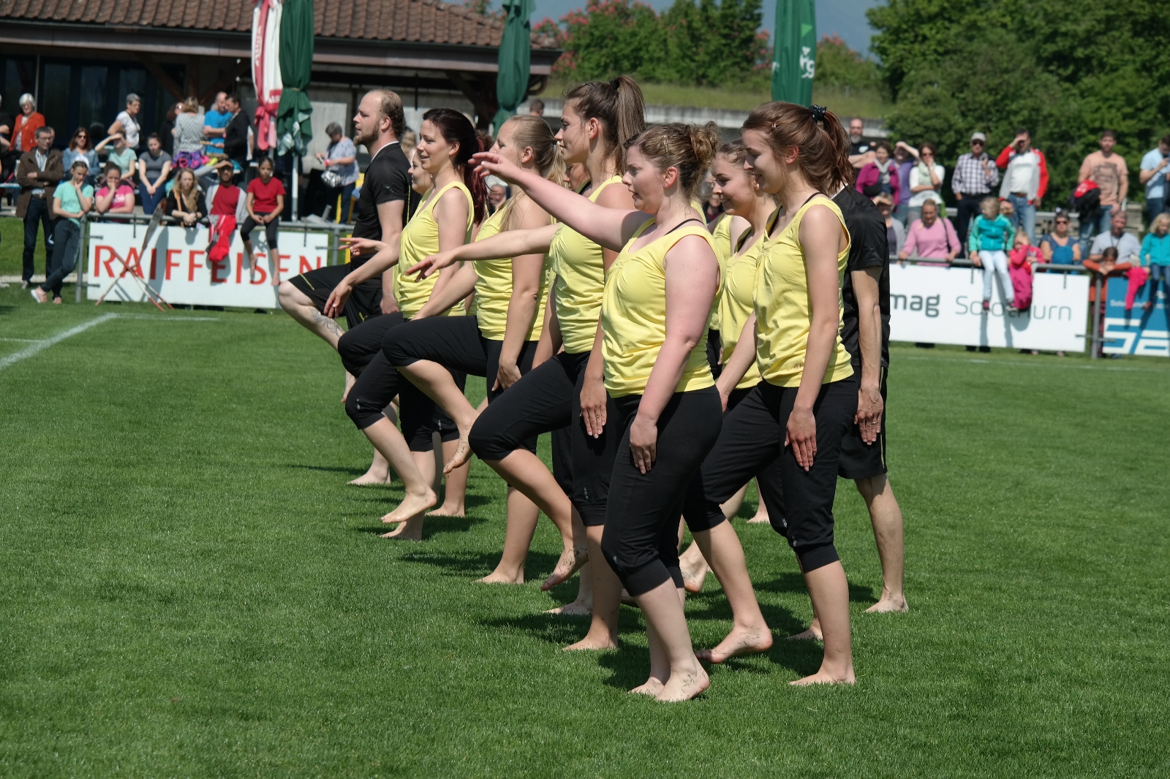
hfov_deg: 15.0
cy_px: 390
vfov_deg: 10.0
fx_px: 4451
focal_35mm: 137
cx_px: 585
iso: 100
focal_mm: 89
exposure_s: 1/500
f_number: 6.3
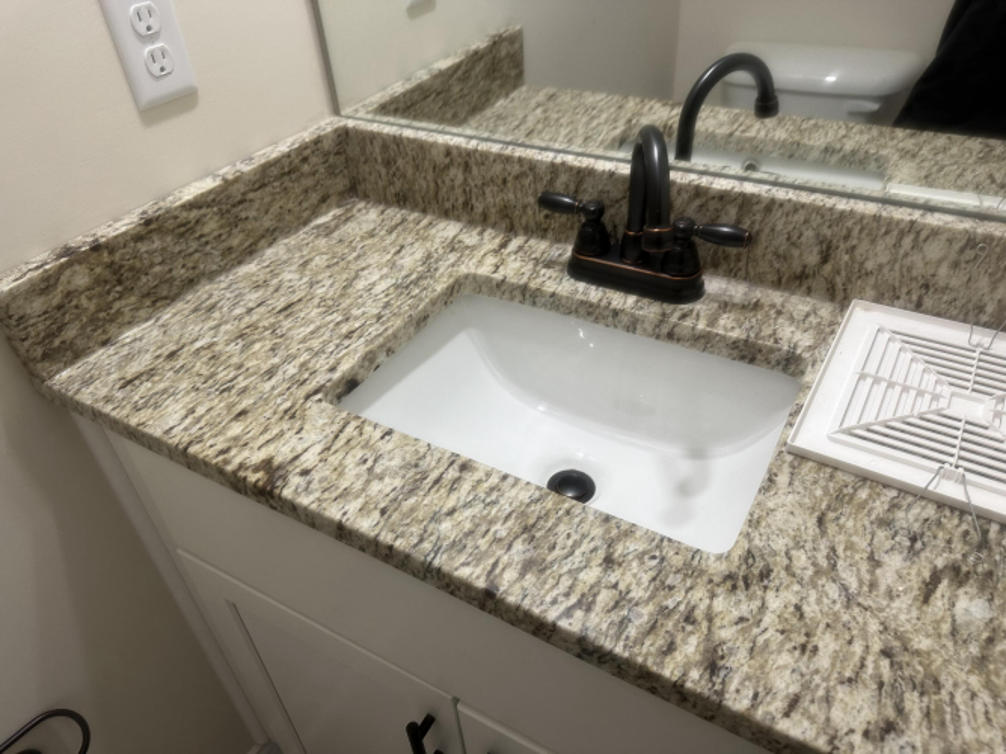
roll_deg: +5.8
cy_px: 377
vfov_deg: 56.8
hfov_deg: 71.6
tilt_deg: -38.4
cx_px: 503
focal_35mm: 24
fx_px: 697
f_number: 1.78
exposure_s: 1/120
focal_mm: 6.86
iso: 200
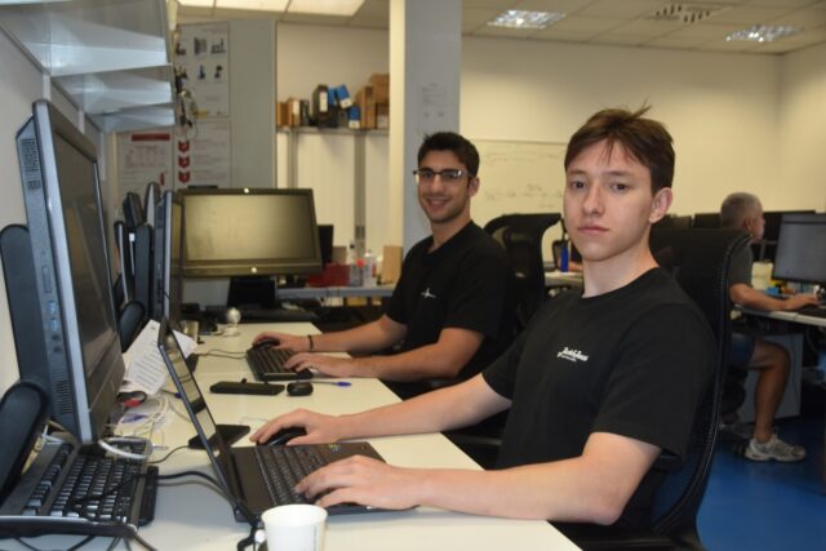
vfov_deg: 35.5
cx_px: 413
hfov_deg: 51.3
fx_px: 861
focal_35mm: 38
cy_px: 276
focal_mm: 25
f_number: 4
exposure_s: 1/80
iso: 400
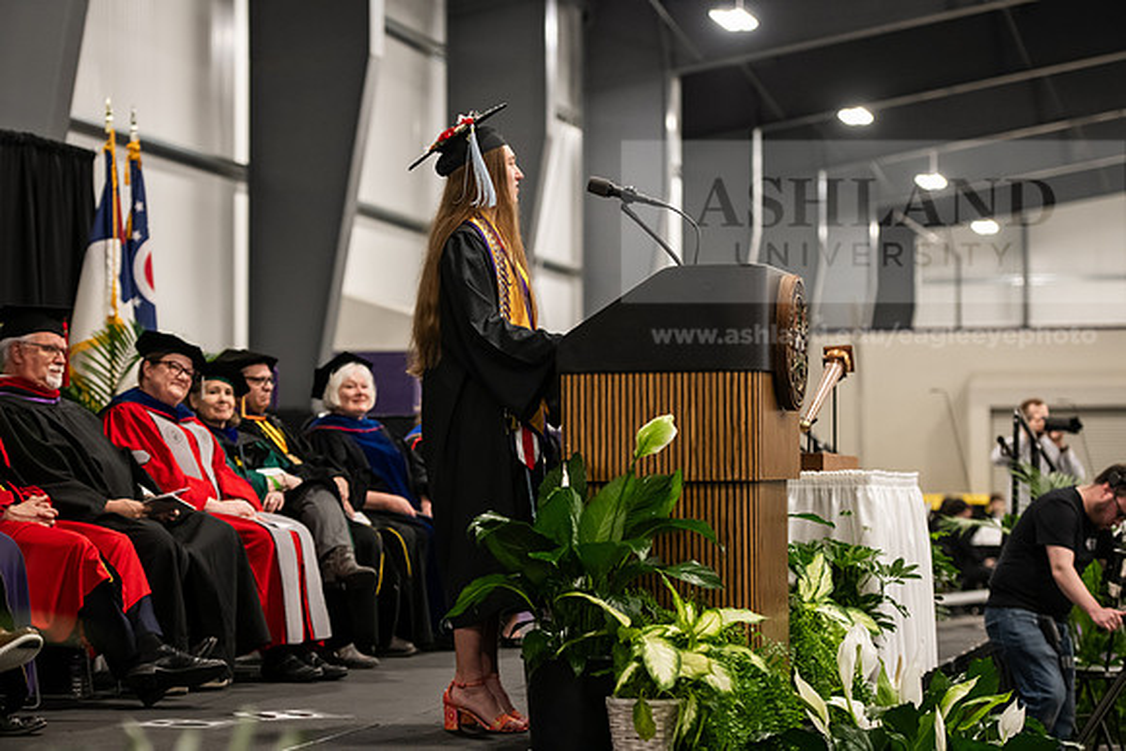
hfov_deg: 21.5
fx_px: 2972
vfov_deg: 14.4
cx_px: 563
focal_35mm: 95
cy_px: 376
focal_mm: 95
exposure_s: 1/200
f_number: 3.2
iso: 2500
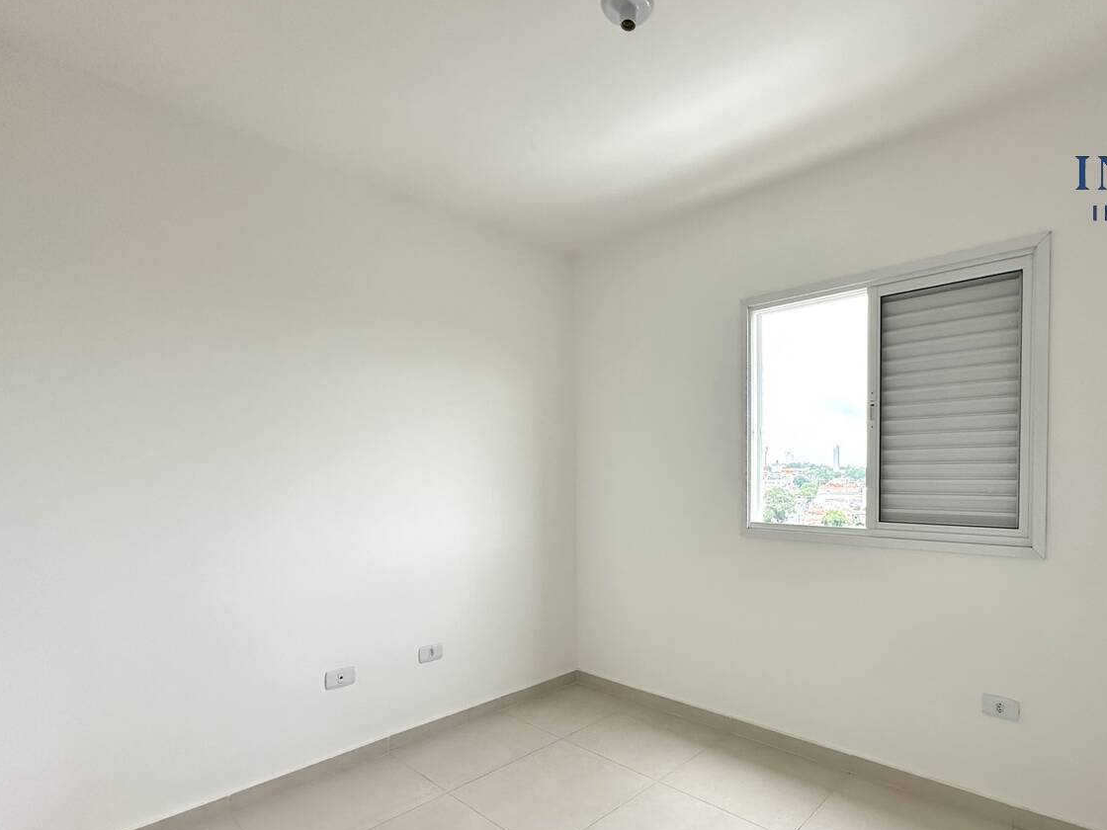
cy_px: 491
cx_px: 659
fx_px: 576
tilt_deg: -1.5
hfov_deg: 86.8
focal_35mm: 18
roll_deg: -0.1
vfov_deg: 71.0
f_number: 2.2
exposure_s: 1/99
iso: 80
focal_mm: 2.22
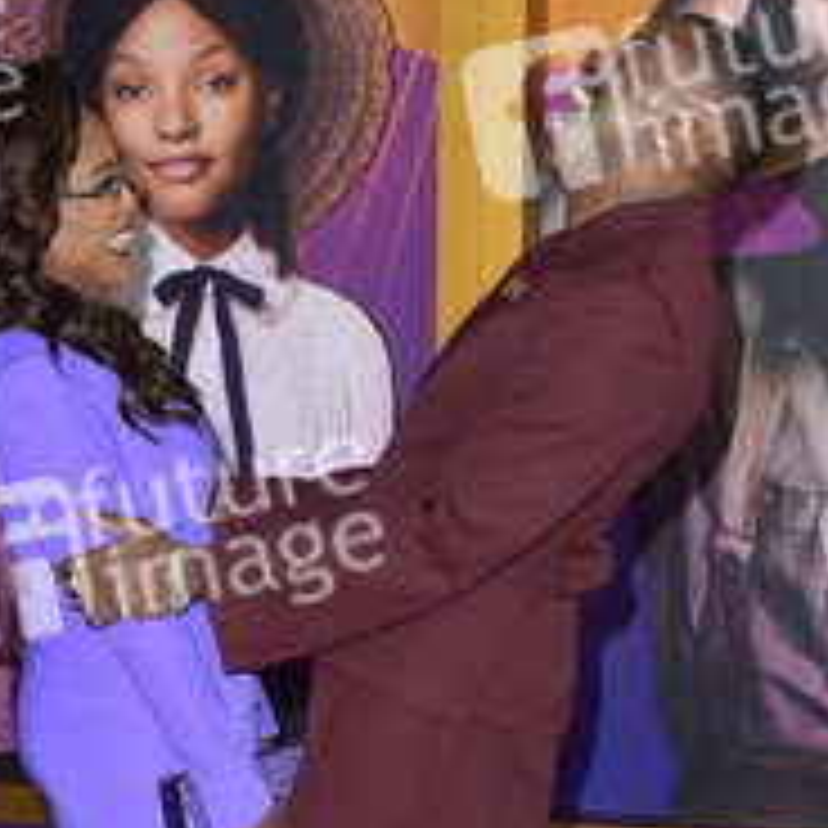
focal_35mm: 96
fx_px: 2598
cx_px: 286
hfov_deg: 18.1
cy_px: 770
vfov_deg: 17.8
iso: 400
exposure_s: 1/250
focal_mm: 52
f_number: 6.3
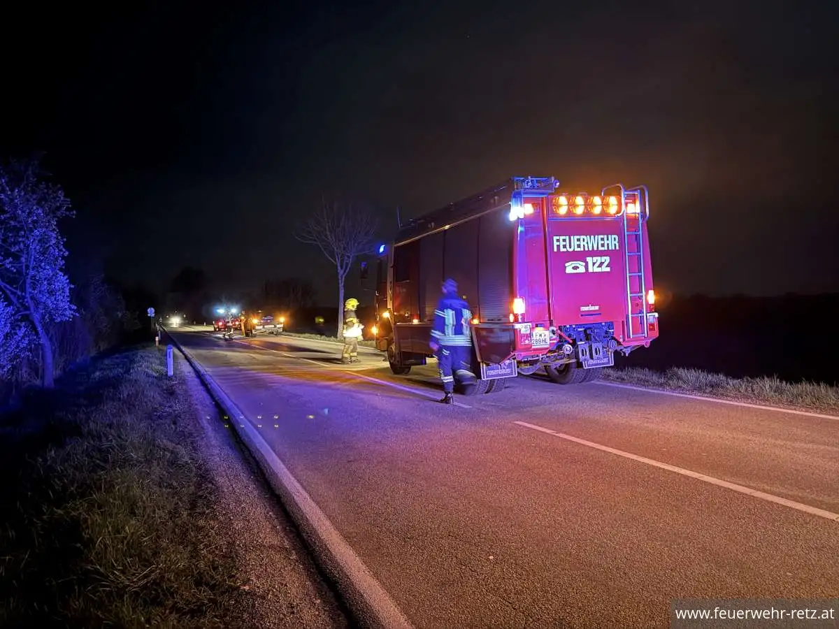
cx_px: 420
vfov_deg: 56.8
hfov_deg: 71.6
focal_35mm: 24
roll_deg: +0.9
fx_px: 582
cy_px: 314
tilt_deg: -0.3
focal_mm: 6.76
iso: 1250
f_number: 1.78
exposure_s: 1/9
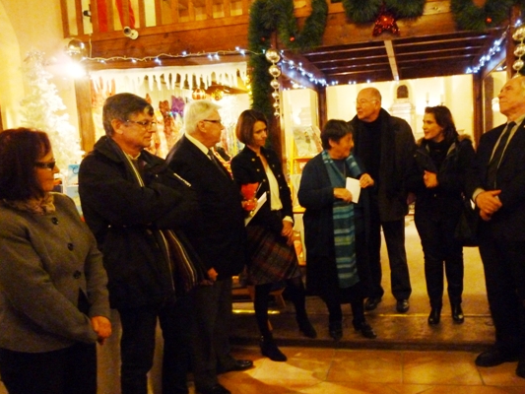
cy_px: 210
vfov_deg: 46.8
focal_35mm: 30
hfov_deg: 59.7
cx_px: 300
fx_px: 455
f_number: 3.1
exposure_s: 1/8
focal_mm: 4.5
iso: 800
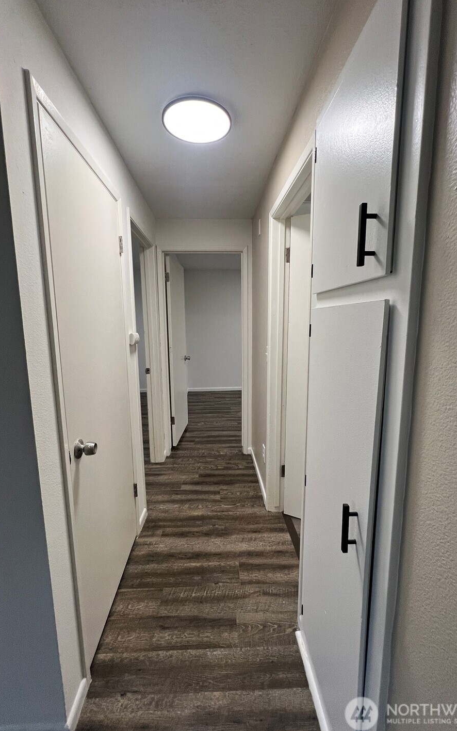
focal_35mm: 14
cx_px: 224
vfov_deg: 105.3
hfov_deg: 78.6
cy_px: 366
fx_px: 279
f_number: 1.8
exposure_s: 1/120
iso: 160
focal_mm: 1.57
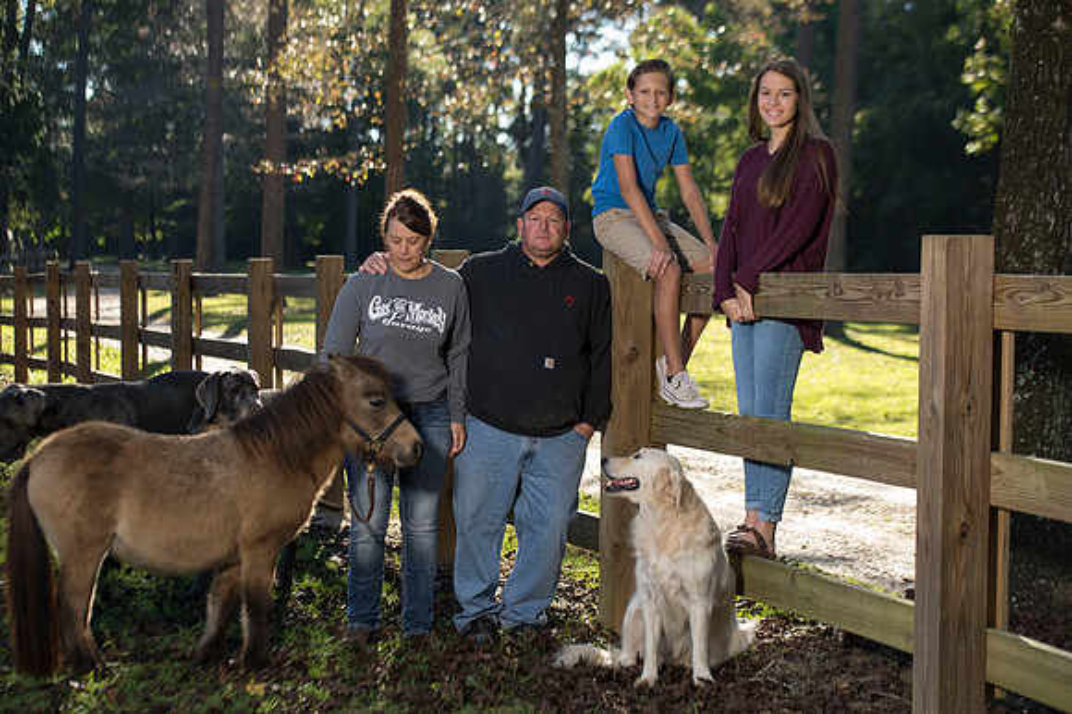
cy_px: 357
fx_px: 2232
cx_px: 536
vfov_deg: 18.2
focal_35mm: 75
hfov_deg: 27.0
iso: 50
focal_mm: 75
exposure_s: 1/125
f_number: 4
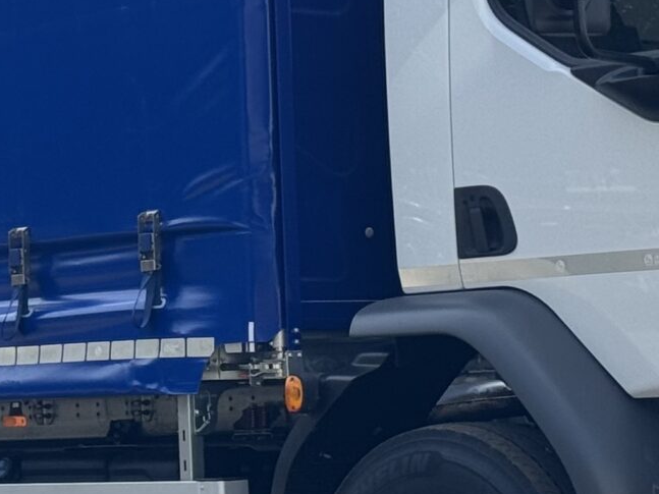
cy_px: 199
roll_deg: -1.7
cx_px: 186
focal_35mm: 190
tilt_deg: +6.4
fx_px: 3616
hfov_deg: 10.4
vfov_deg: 7.8
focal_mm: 6.76
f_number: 1.78
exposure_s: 1/1923
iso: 64
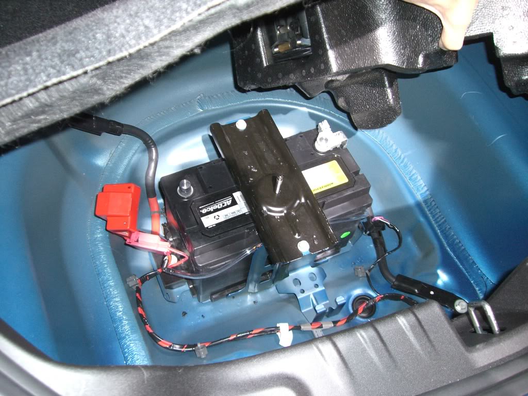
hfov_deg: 49.0
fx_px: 580
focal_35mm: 38
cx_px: 264
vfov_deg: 37.7
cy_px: 198
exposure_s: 1/60
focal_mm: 6.2
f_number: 2.7
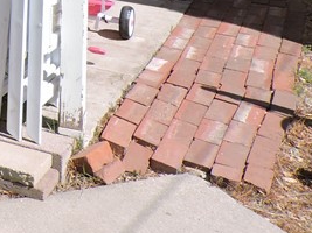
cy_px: -200
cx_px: -254
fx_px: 829
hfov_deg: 17.3
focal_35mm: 92
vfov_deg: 14.0
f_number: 3
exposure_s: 1/1000
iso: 100
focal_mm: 4.3
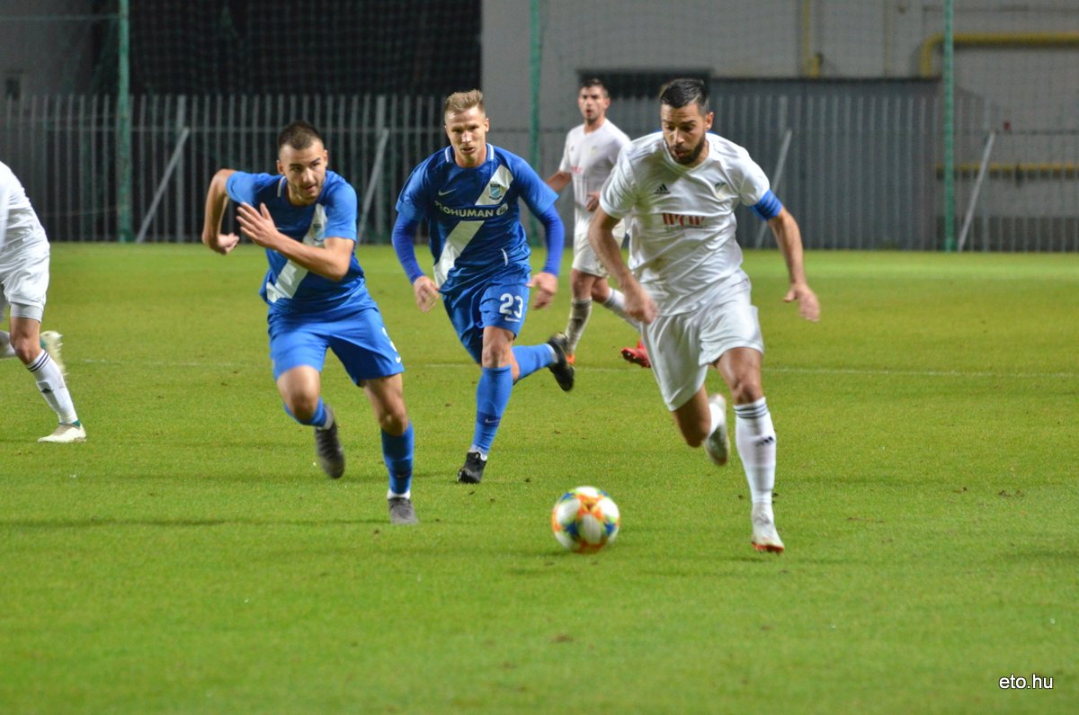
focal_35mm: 330
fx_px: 9871
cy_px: 358
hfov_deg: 6.3
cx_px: 540
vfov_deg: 4.1
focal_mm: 220
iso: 2500
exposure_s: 1/250
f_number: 5.3
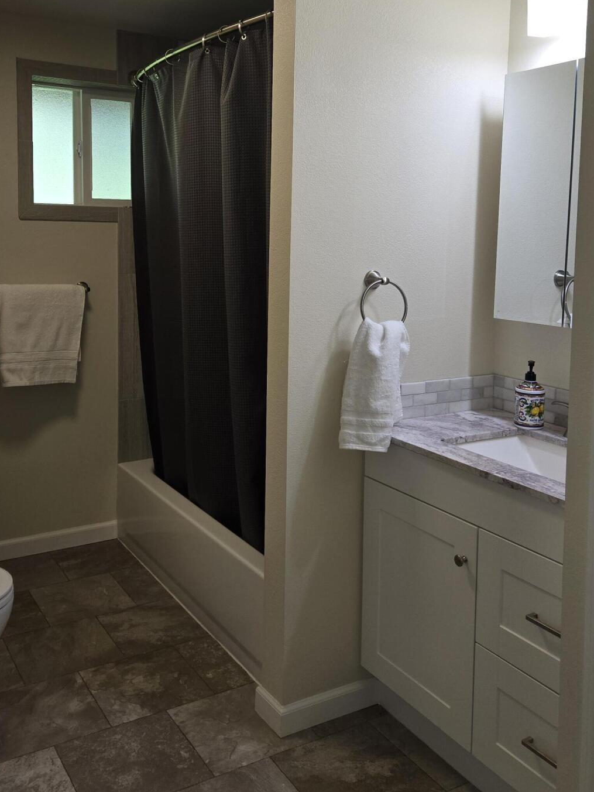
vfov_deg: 53.3
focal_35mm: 34
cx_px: 239
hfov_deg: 41.6
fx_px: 778
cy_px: 291
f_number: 1.8
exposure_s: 1/60
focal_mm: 5.4
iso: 32
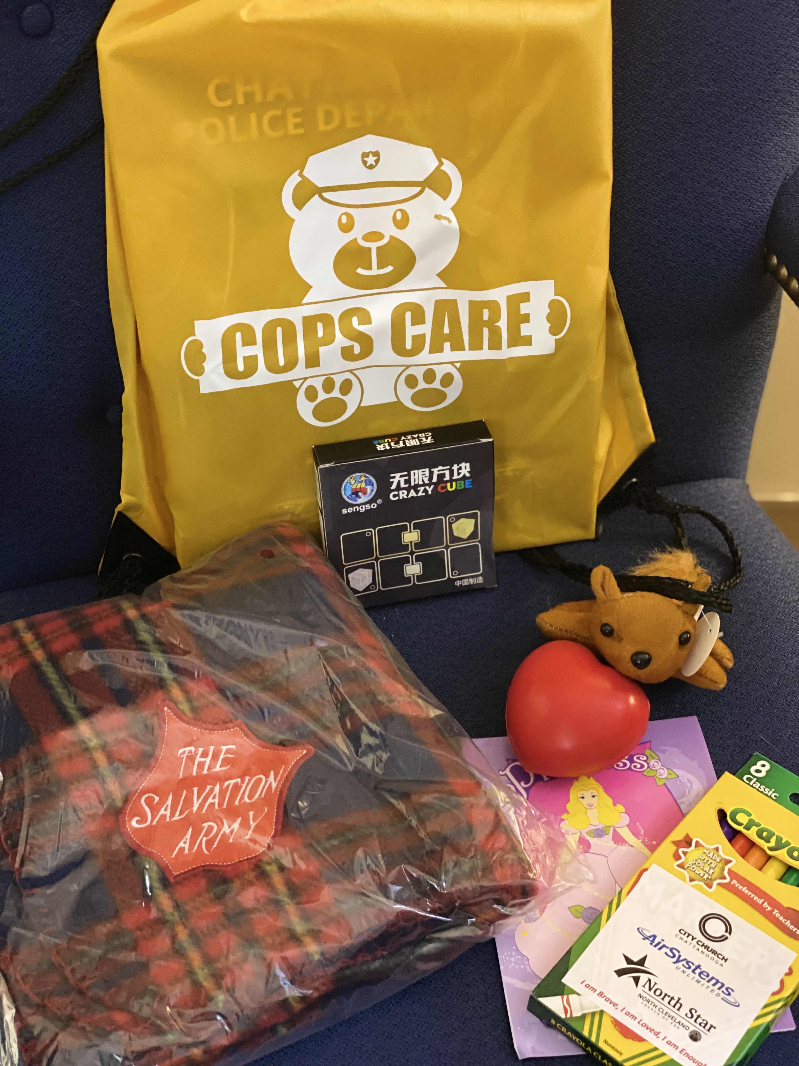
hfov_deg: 28.0
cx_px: 400
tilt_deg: -47.5
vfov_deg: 36.8
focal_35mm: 52
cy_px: 533
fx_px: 1600
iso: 500
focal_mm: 6
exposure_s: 1/15
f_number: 2
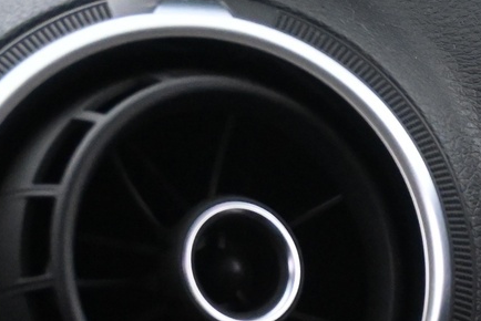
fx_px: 1870
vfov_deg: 9.3
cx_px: 606
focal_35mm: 140
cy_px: 596
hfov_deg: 14.1
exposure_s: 1/40
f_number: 4.2
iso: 5000
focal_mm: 25
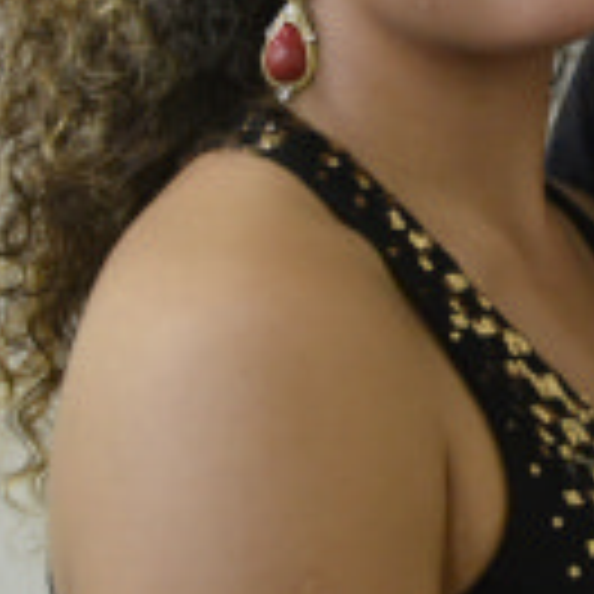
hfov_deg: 11.1
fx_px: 3009
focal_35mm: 155
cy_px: 18
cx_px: 695
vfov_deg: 11.2
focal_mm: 32
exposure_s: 1/25
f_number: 4.5
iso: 3200
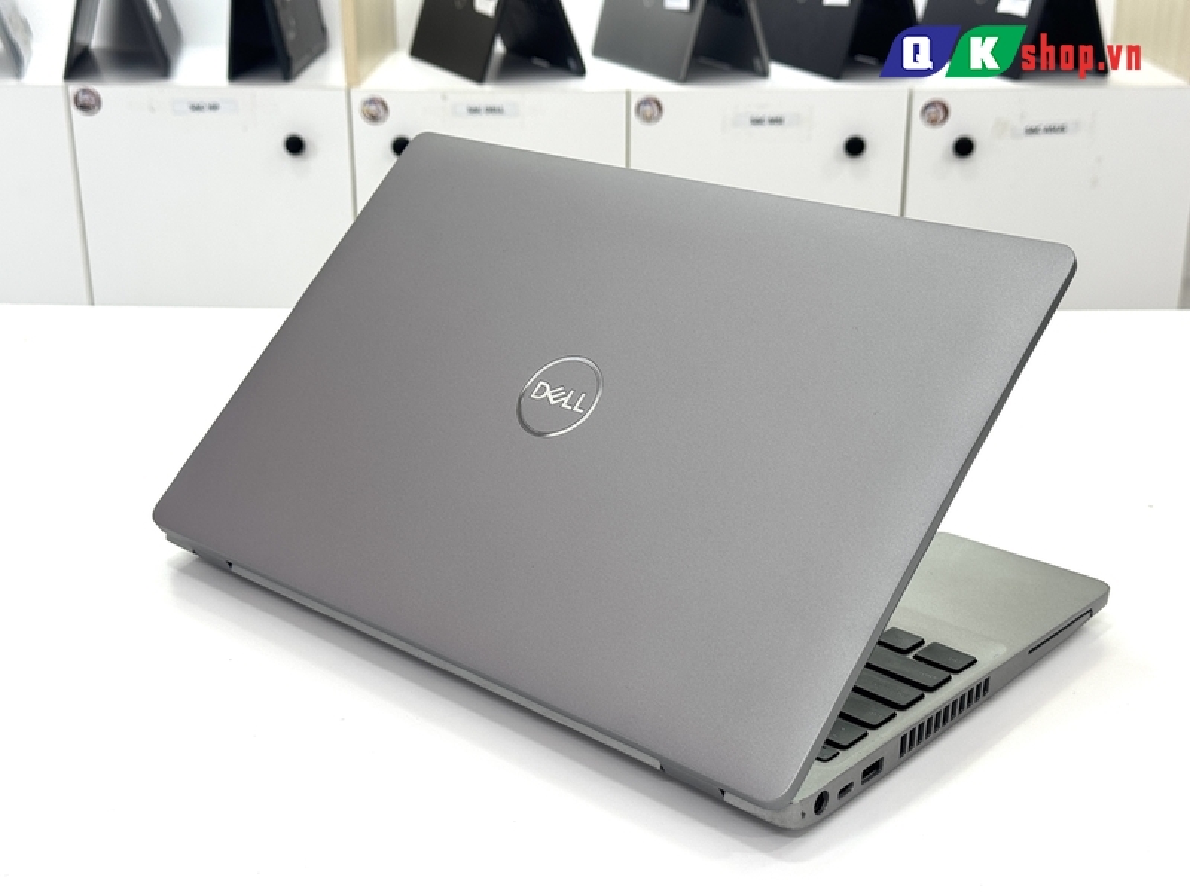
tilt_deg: -20.9
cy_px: 446
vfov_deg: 30.3
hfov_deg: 39.7
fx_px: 1650
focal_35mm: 48
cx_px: 595
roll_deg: +1.3
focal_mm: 6.76
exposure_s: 1/100
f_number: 1.78
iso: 50
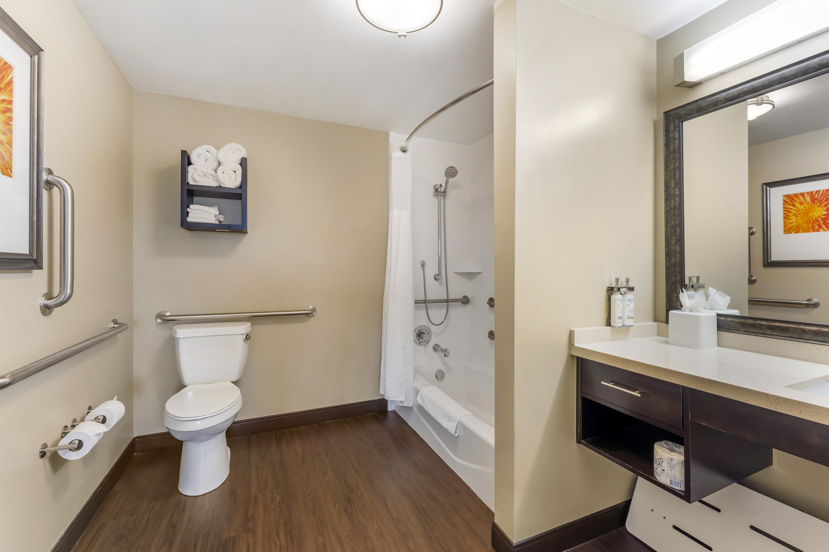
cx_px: 414
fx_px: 322
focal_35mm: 14
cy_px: 276
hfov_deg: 104.3
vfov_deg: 81.2
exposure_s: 2
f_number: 8
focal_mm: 14
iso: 200
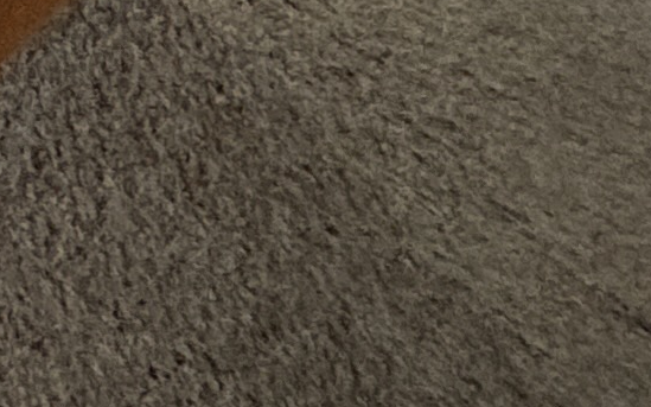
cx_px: -1106
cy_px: -1361
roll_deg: -1.9
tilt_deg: -9.8
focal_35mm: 109
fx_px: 1934
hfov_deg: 12.5
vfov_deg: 7.3
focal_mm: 2.22
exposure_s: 1/40
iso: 640
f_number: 2.2
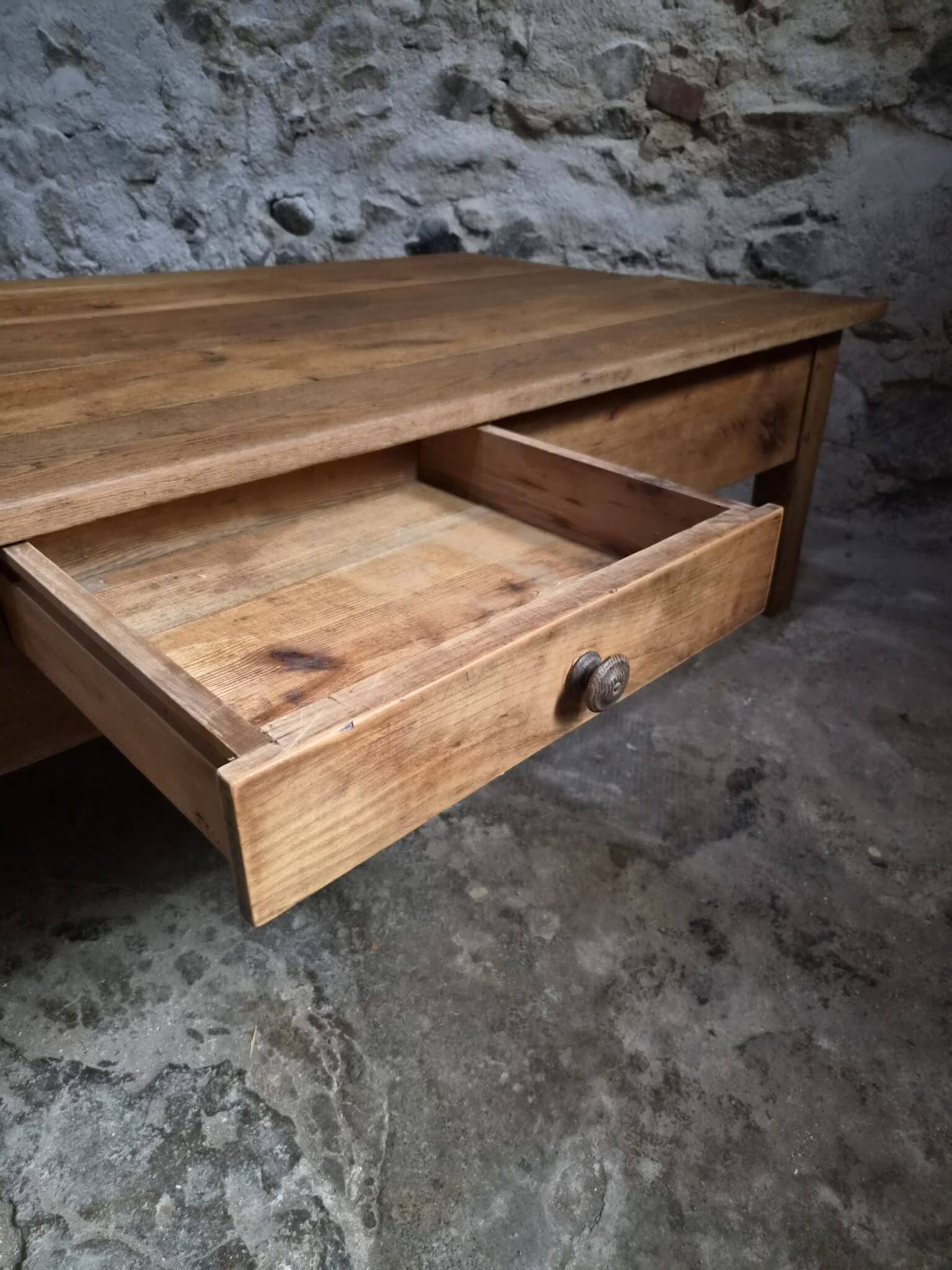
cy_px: 635
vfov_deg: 73.9
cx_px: 476
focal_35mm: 23
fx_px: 843
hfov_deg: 58.9
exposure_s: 1/100
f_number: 1.8
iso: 1600
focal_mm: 5.4
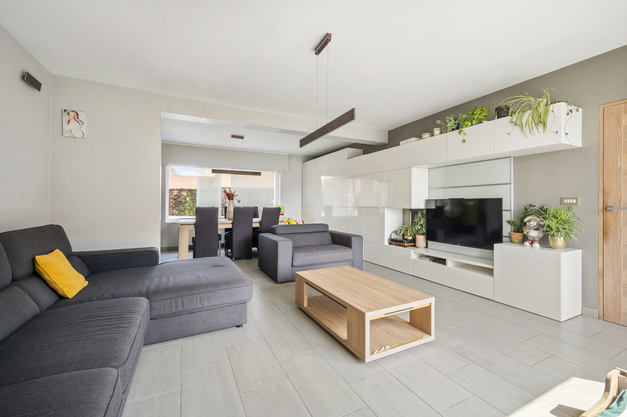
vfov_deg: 77.3
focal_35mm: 15
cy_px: 208
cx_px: 314
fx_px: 261
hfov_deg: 100.4
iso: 320
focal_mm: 15
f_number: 11
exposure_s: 1/15
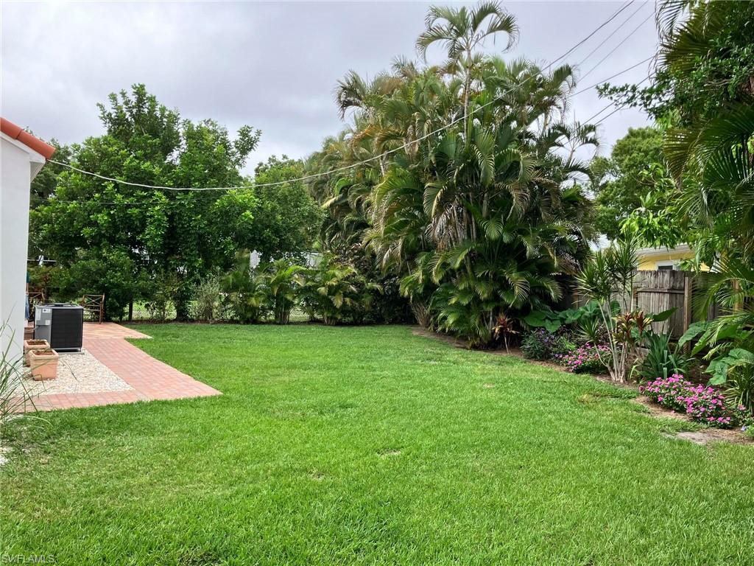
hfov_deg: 63.4
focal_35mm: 28
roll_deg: -2.2
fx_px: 610
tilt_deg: +1.1
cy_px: 283
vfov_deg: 49.7
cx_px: 377
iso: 32
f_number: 1.8
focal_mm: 3.99
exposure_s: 1/258
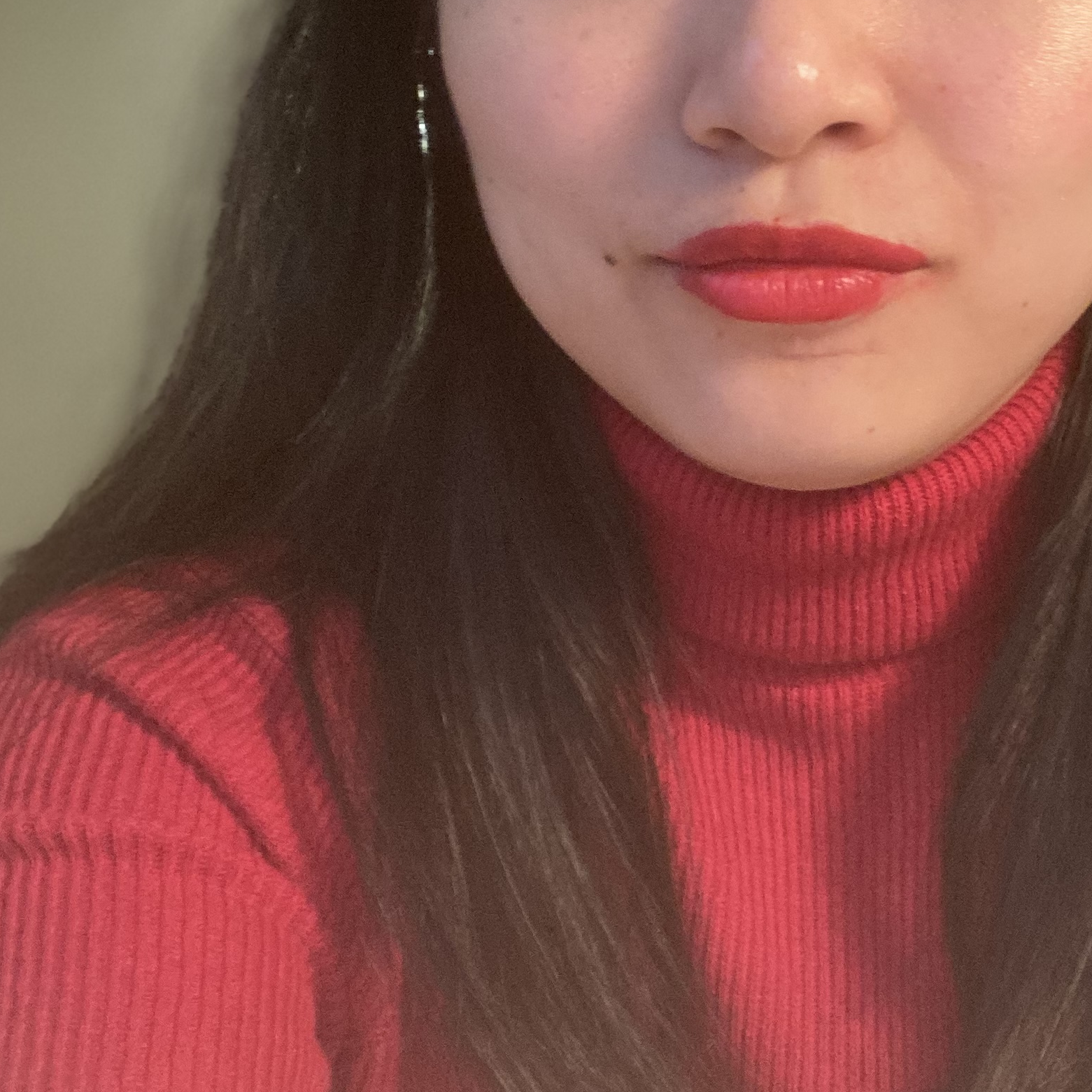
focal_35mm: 56
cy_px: 309
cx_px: 769
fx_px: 1999
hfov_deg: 30.2
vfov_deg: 30.2
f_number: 2.2
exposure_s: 1/50
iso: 200
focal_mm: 2.87
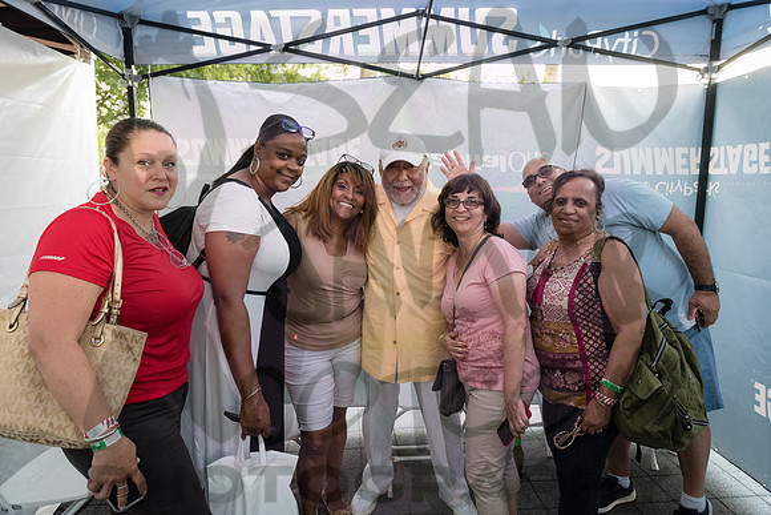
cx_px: 386
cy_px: 258
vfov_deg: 53.2
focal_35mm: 24
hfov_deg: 73.7
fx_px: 514
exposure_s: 1/200
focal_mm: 24
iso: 4000
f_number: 5
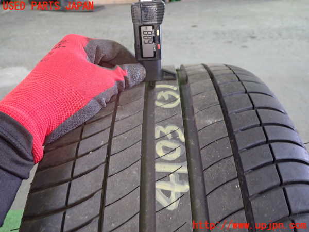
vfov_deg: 46.8
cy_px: 116
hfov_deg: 60.0
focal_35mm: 30
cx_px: 154
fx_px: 268
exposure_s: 1/30
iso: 640
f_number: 2.3
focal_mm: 5.4
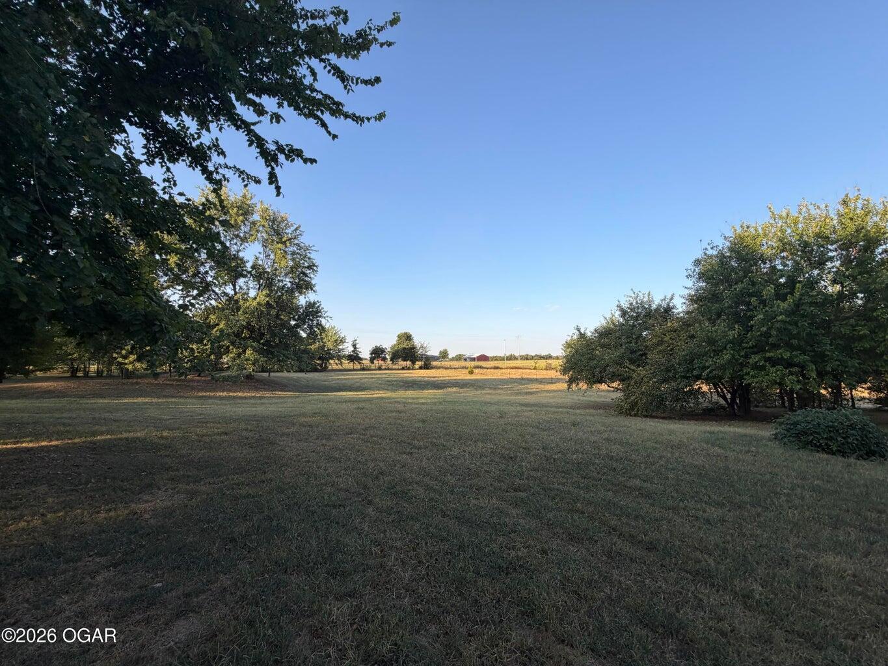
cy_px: 333
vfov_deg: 85.7
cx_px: 444
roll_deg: +1.5
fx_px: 359
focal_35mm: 14
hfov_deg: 102.1
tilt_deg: +2.3
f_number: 2.2
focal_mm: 2.22
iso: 40
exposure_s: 1/625
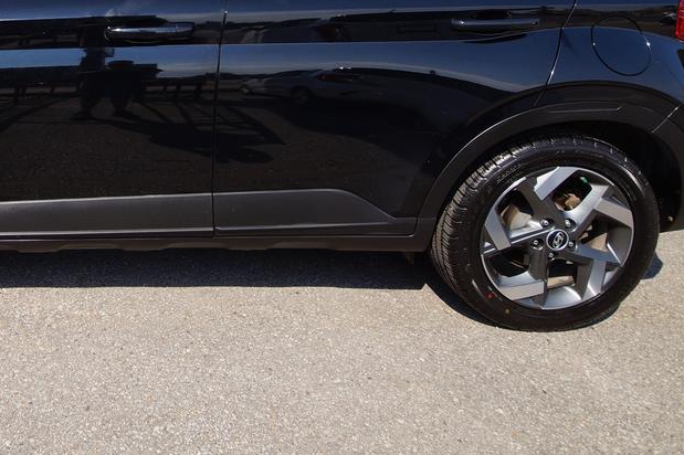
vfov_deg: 39.8
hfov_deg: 55.4
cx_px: 123
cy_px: 65
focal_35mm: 31
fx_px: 589
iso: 100
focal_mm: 10
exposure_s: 1/125
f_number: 9
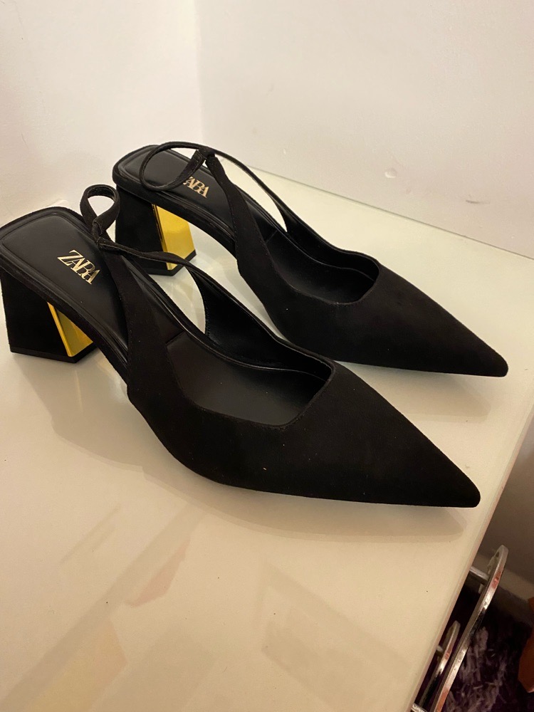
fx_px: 535
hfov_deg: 53.1
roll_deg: -0.1
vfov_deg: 67.3
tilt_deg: -42.2
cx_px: 267
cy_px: 356
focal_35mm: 26
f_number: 1.8
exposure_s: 1/25
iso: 800
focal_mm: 4.25
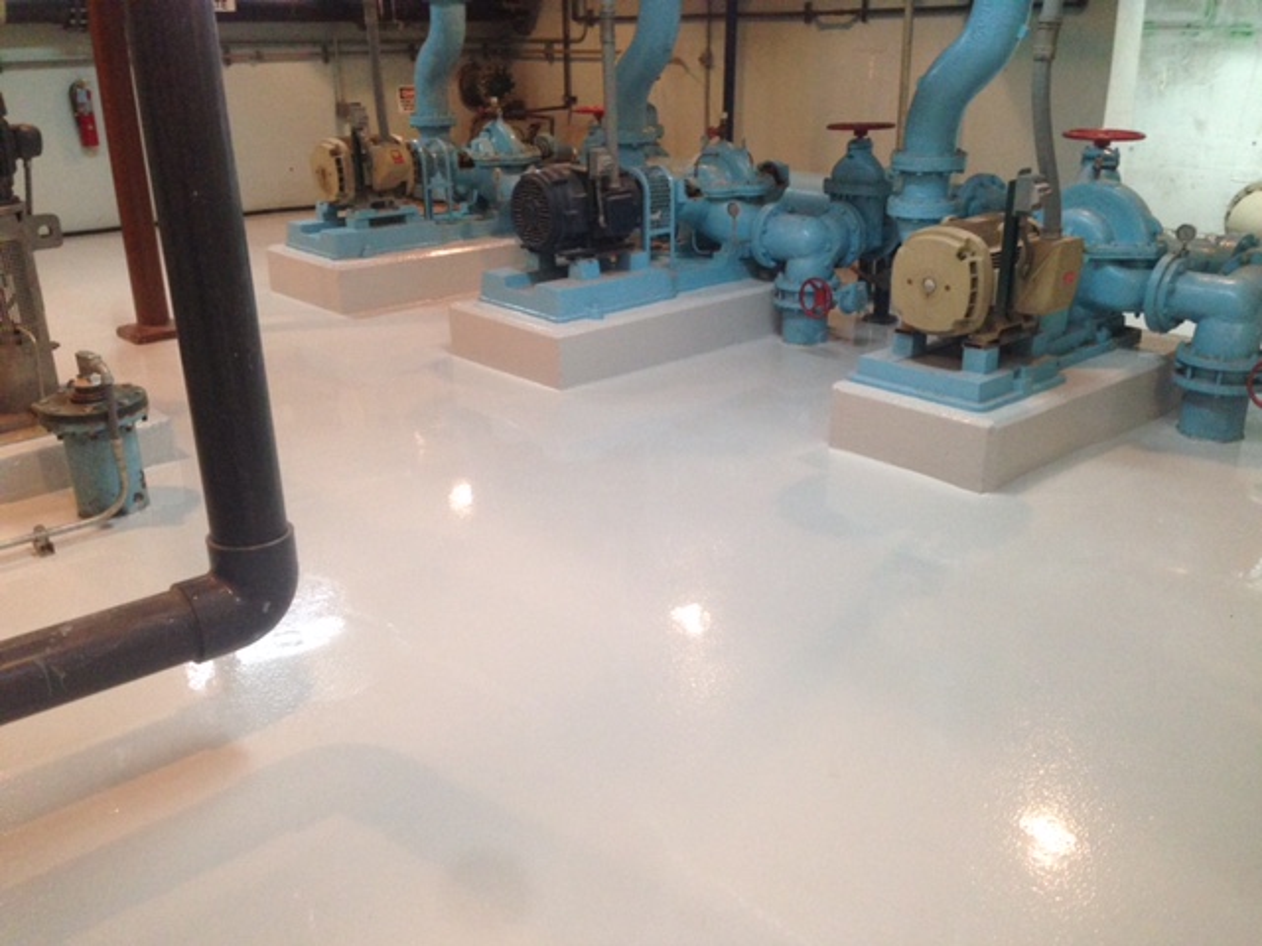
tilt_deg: -22.2
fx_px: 1203
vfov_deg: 42.9
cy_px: 473
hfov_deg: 55.4
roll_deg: +0.6
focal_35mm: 33
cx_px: 631
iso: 250
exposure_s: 1/20
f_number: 2.4
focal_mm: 4.12
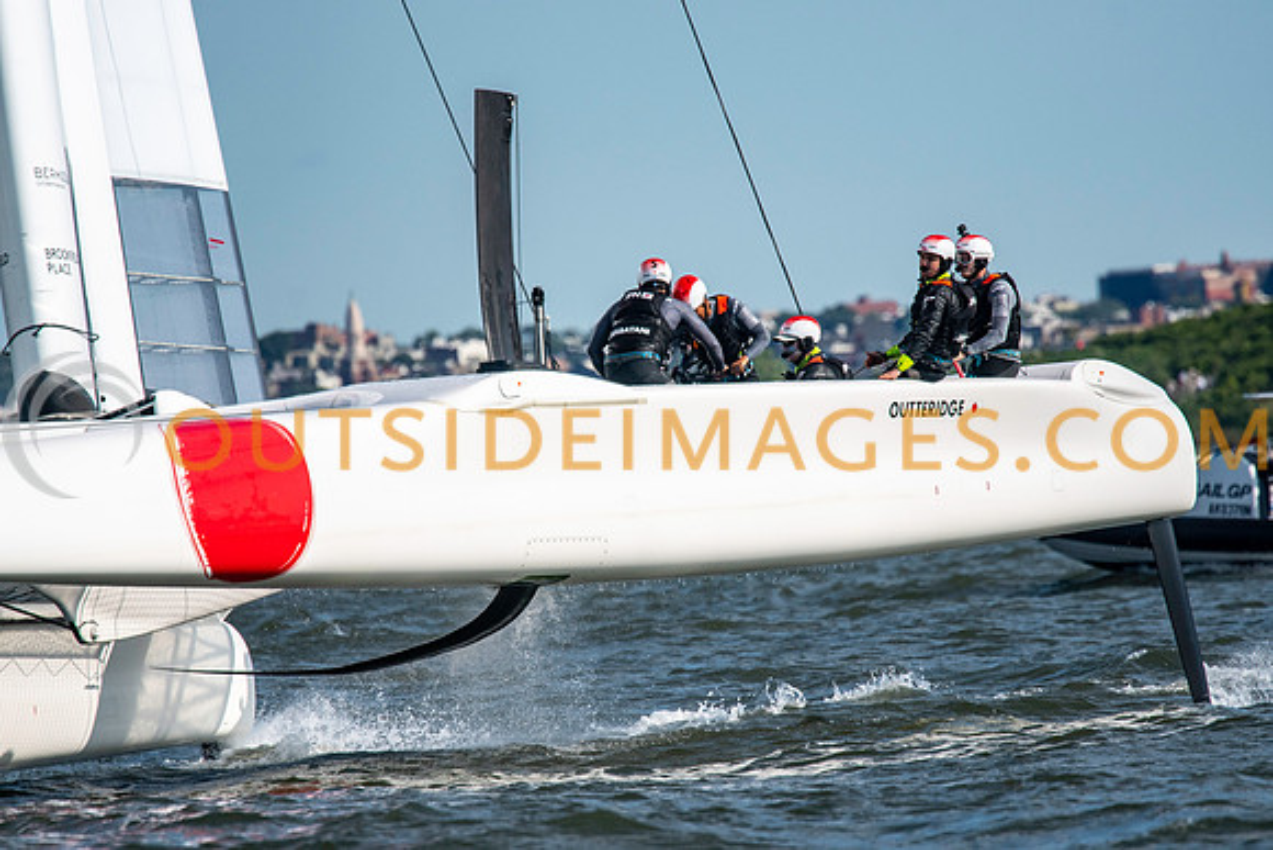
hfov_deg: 3.3
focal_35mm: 630
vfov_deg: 2.2
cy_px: 425
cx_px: 636
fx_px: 22282
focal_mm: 420
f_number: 5.6
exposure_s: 1/5000
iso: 500
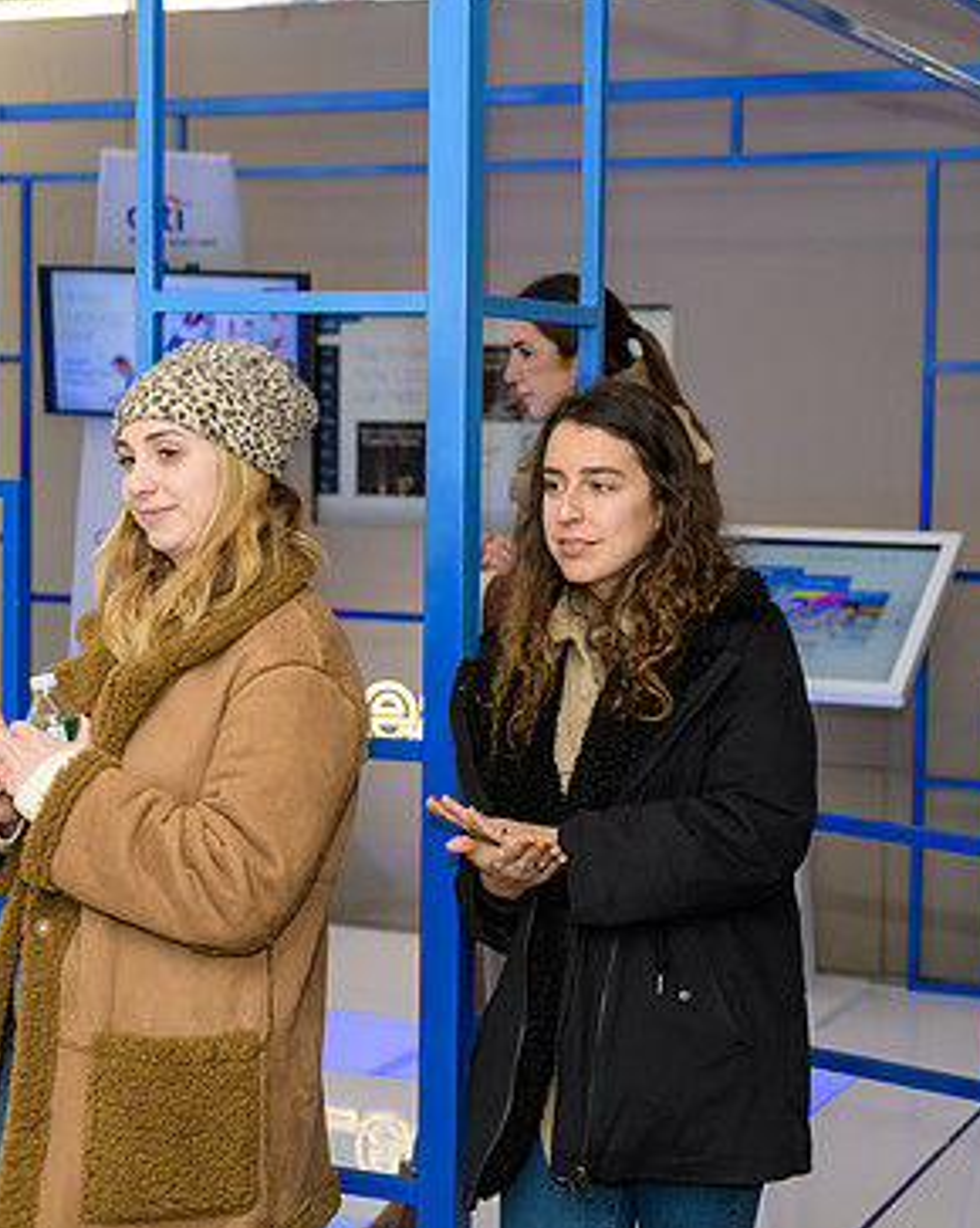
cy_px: 584
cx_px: 598
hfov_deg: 21.2
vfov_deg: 26.4
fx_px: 2613
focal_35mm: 72
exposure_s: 1/125
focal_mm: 48
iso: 200
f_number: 3.2
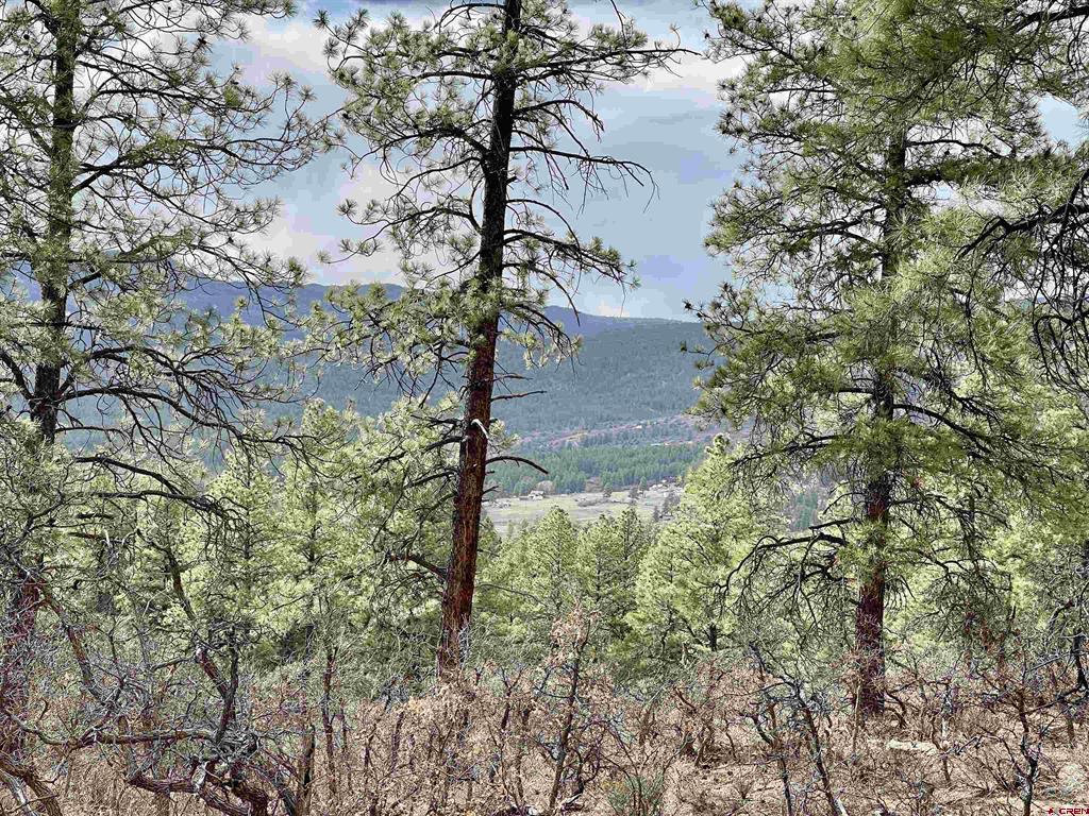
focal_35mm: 64
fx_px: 2013
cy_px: 408
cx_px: 544
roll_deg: -0.8
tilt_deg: -0.5
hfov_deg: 30.3
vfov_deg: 22.9
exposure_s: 1/488
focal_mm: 7.5
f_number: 2.2
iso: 20
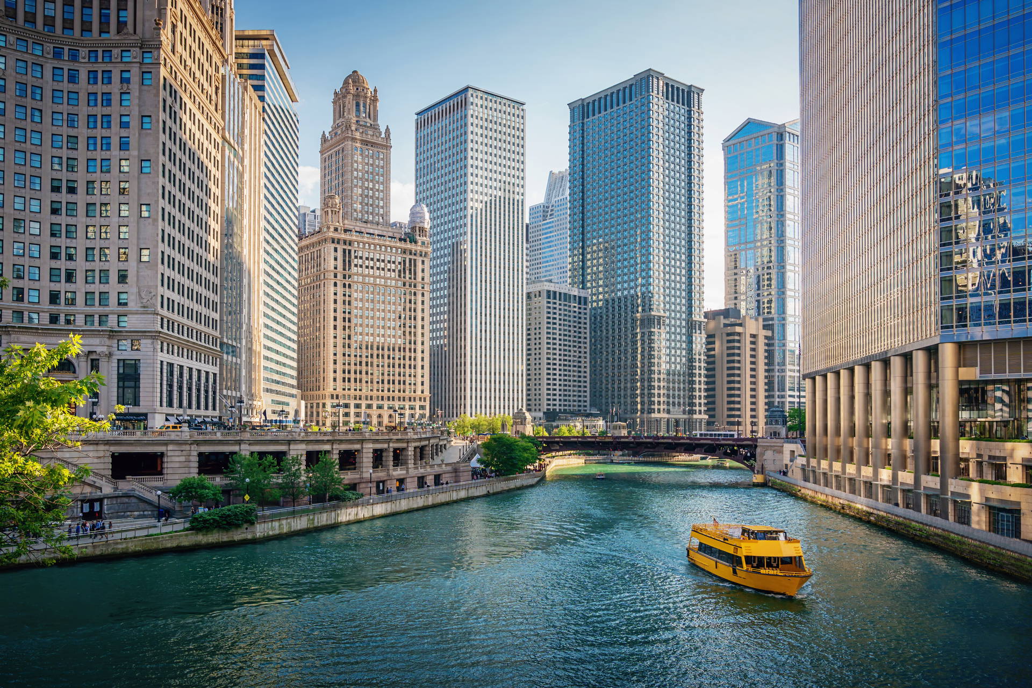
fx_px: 774
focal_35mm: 27
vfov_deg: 47.9
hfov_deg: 67.4
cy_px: 344
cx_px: 516
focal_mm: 27
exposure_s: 1/250
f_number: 7.1
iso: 250
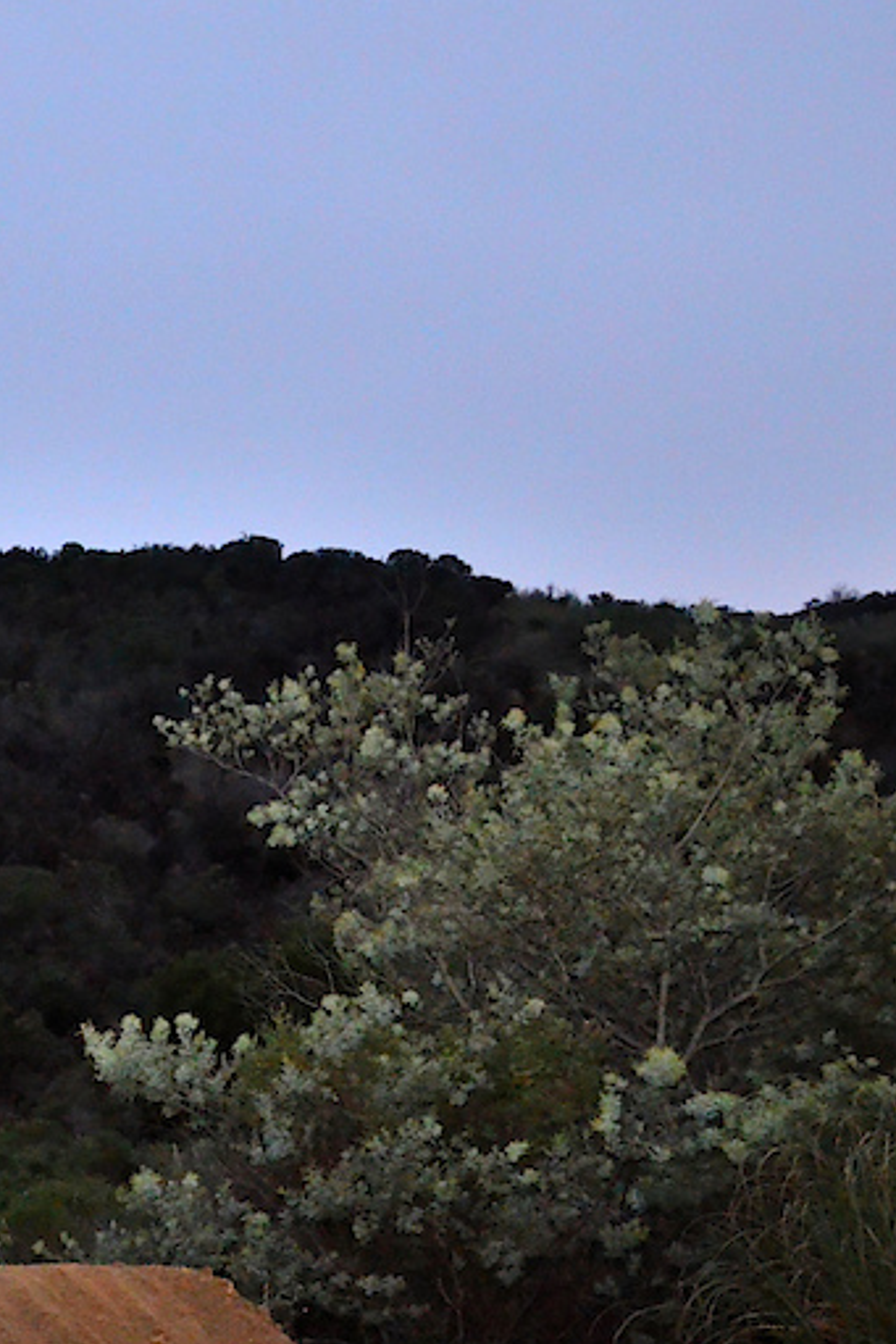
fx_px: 2686
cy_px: 757
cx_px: -202
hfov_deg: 17.9
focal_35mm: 72
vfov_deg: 28.0
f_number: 3.8
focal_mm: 24
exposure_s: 1/1250
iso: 3200
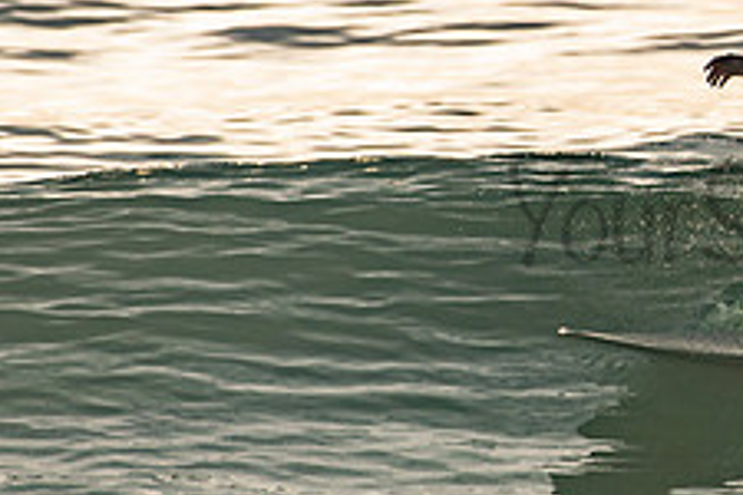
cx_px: 900
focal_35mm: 1580
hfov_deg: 1.3
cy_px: 117
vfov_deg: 0.9
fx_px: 32607
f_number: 8
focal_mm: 500
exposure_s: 1/500
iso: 64
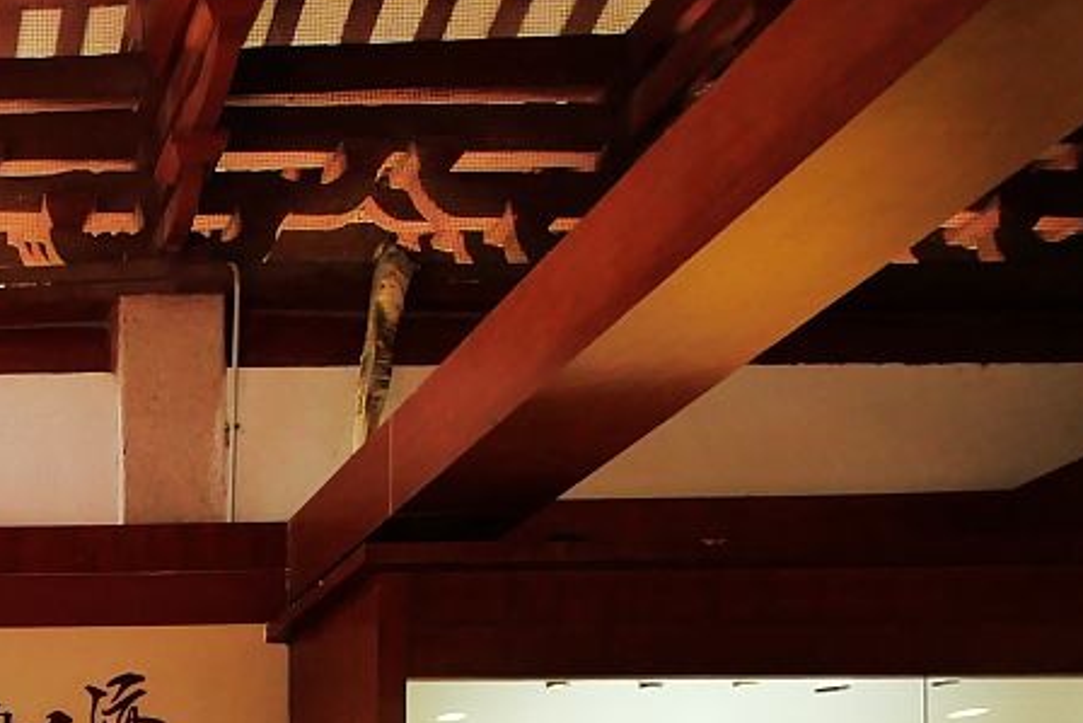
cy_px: 1049
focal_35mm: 39
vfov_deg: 26.3
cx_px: -334
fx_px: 1174
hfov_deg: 34.5
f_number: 4
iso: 640
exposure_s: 1/60
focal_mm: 7
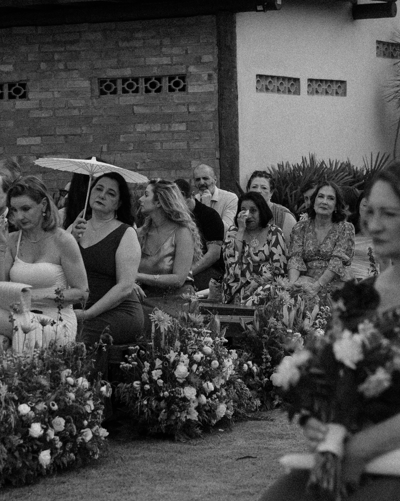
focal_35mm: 117
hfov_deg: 13.2
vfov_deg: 16.4
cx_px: 200
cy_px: 201
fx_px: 1732
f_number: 4
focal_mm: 69
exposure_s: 1/1000
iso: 100
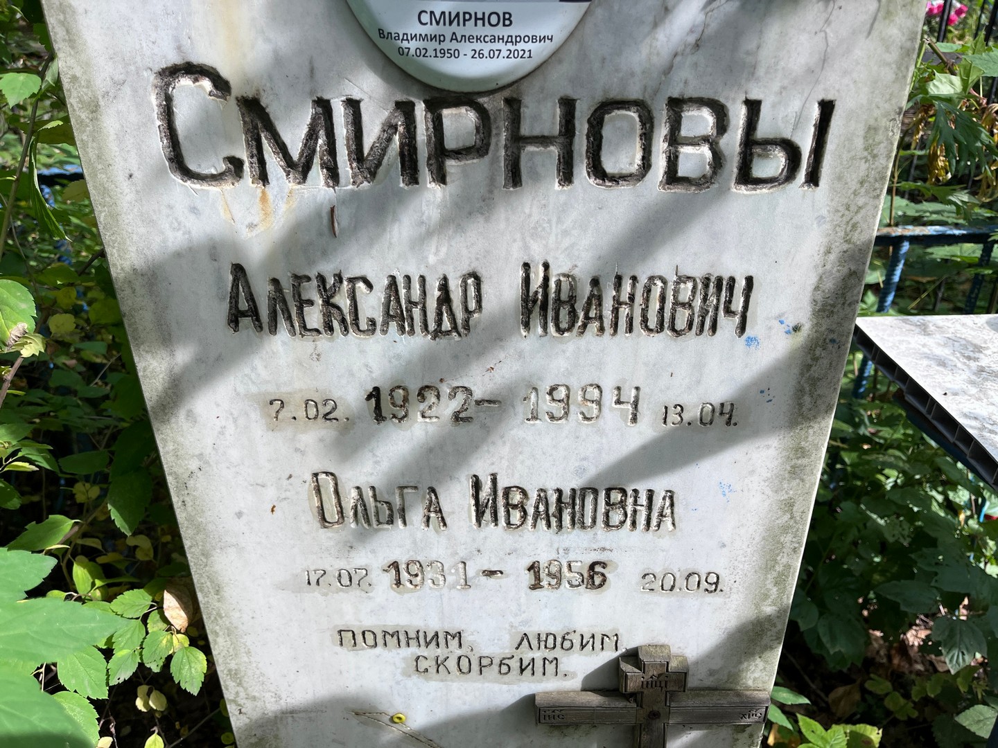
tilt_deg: -32.1
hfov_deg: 67.3
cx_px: 499
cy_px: 374
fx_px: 750
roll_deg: +1.0
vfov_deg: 53.1
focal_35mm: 26
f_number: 1.6
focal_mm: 5.1
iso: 50
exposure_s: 1/714
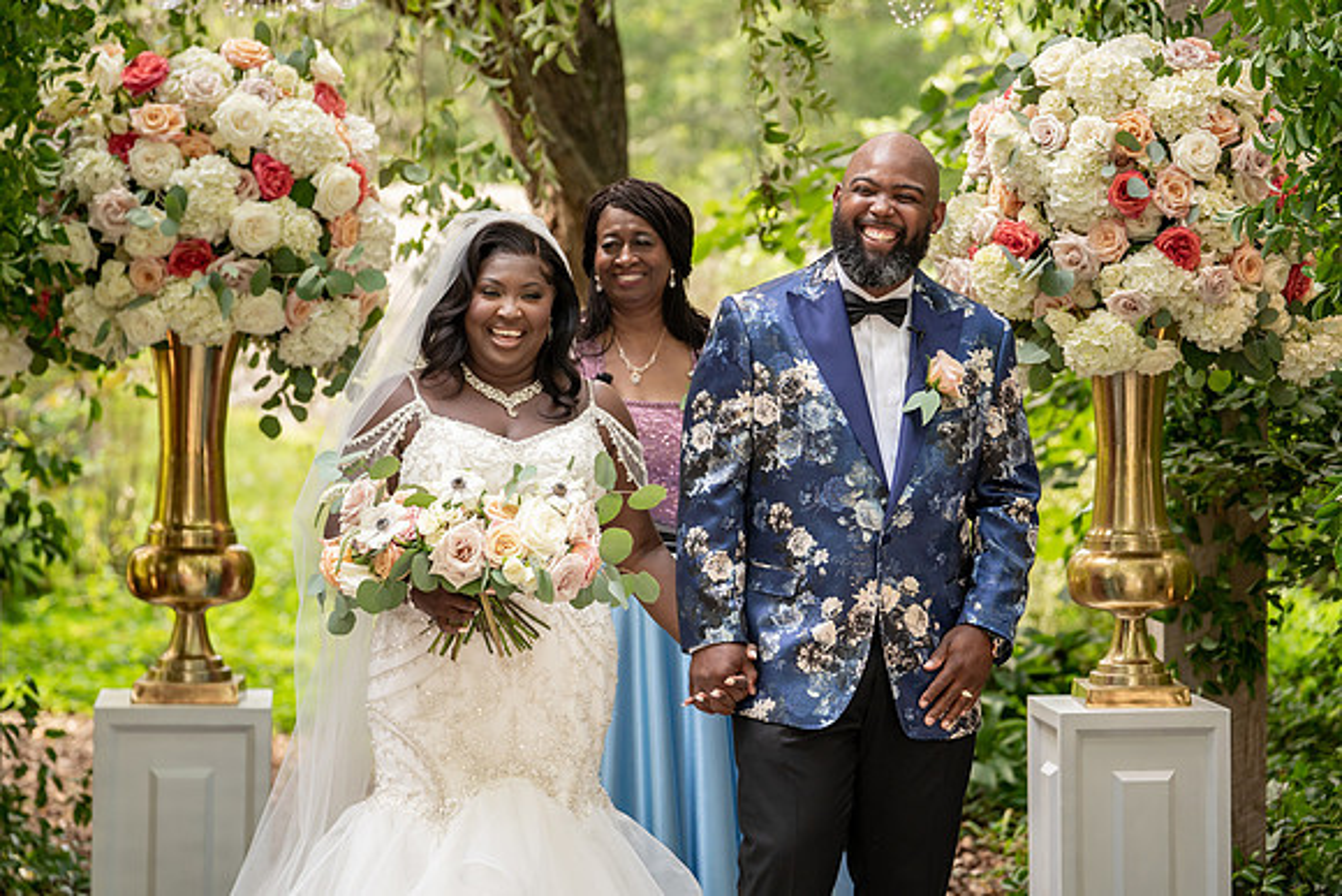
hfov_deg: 17.1
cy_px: 431
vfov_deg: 11.5
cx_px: 646
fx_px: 4455
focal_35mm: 119
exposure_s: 1/200
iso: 640
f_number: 4
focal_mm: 114
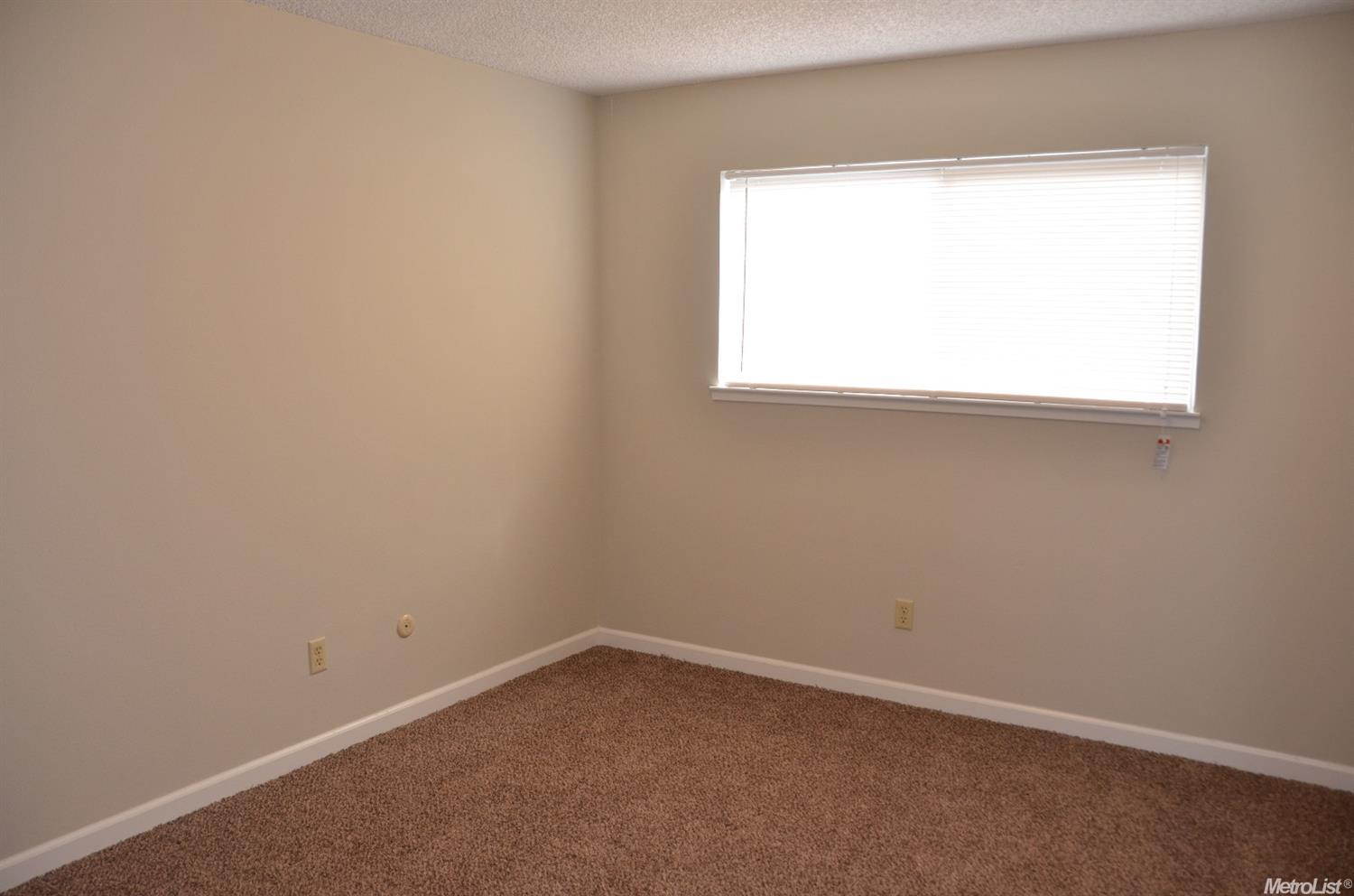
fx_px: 1013
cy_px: 448
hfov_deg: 67.5
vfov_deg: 47.7
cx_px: 677
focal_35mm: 27
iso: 560
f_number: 4
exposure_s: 1/60
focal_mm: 18
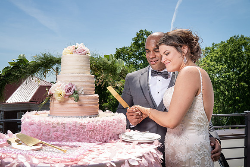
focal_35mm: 36
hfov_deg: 53.2
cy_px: 86
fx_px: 250
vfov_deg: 36.9
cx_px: 125
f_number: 7.1
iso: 50
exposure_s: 1/250
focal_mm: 35
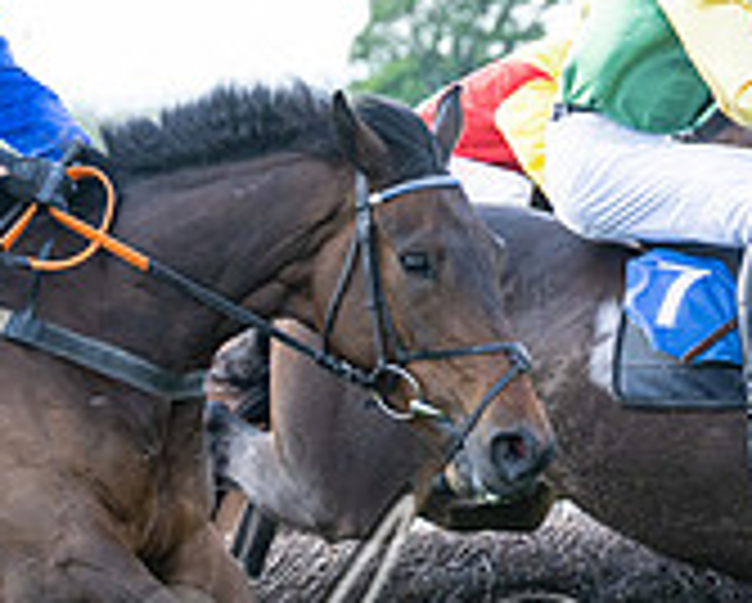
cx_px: 805
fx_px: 6484
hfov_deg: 6.6
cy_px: 373
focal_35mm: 291
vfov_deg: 5.3
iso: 400
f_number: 2.8
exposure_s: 1/2000
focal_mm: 70
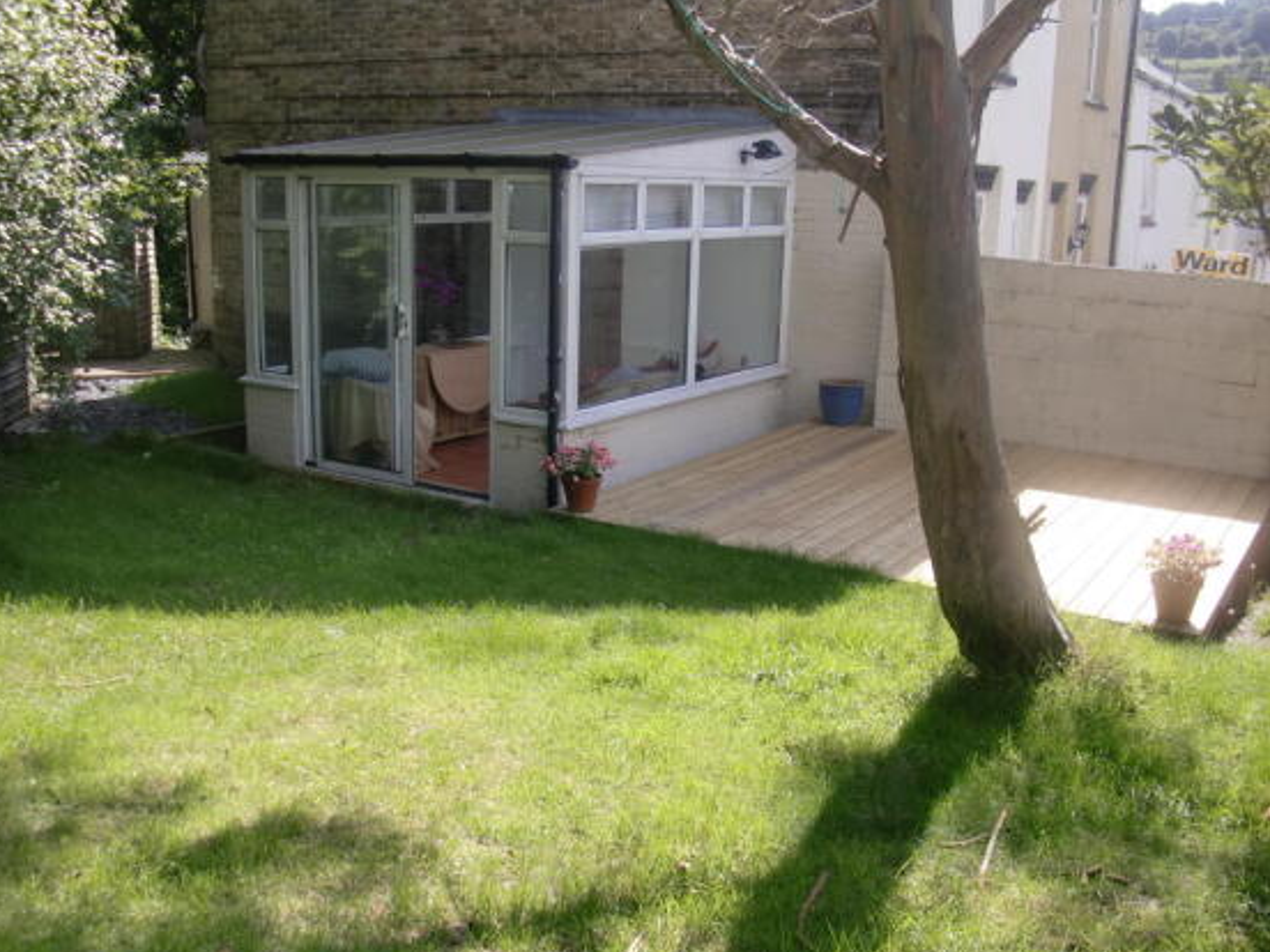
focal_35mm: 38
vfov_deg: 37.7
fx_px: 1394
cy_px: 496
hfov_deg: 49.0
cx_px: 620
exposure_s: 1/400
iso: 64
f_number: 2.8
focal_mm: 6.3
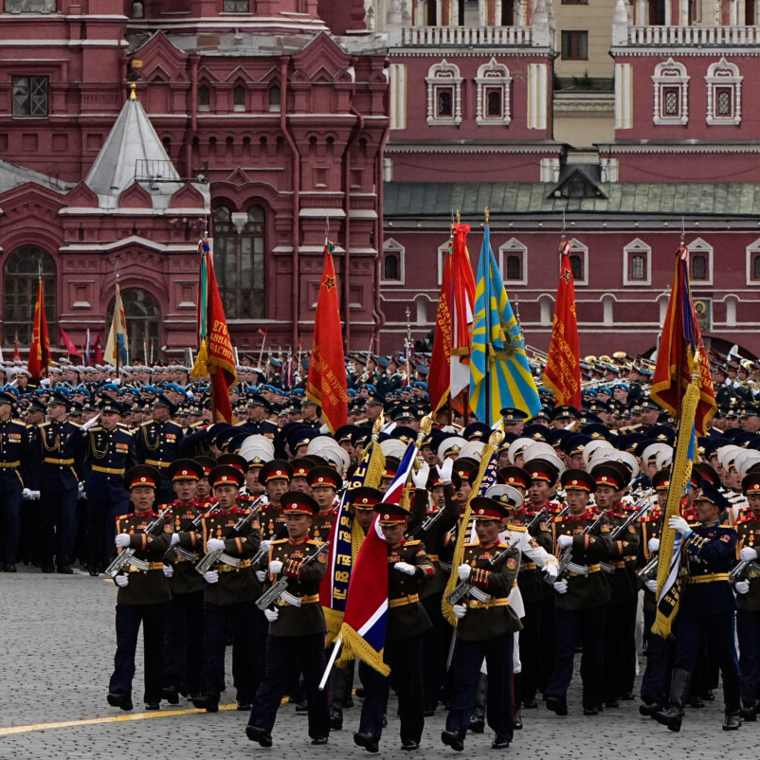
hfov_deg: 4.6
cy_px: -10
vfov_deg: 4.6
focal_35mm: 380
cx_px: 331
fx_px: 9439
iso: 2000
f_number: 10
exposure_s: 1/1000
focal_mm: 140
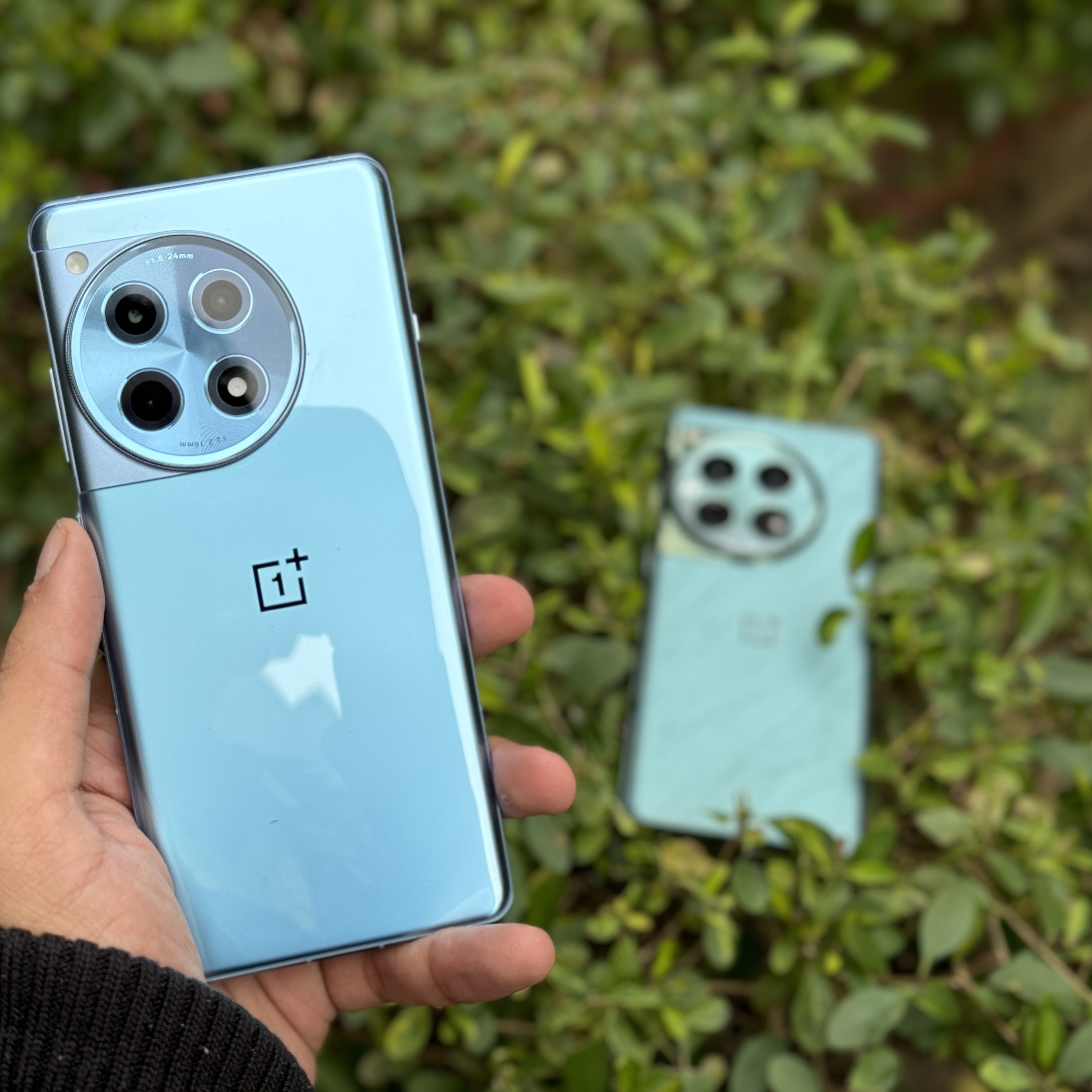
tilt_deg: -55.8
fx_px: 2034
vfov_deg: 30.0
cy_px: 544
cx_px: 397
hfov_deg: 29.9
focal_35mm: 57
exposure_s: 1/588
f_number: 1.78
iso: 64
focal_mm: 6.86
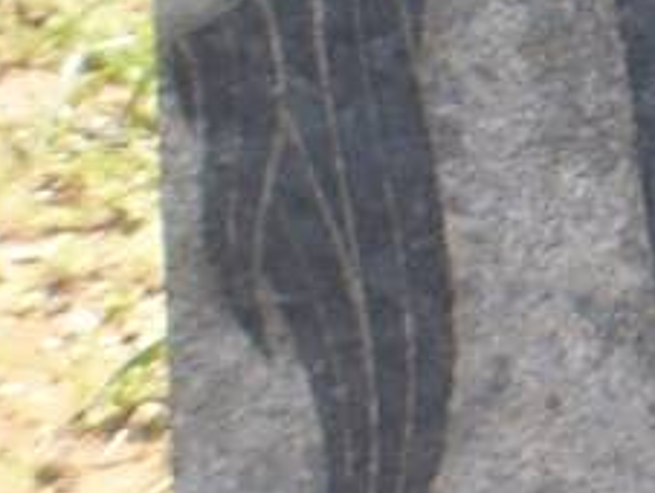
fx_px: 7331
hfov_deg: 5.0
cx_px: 1658
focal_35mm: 387
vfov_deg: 3.8
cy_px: 345
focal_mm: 12.2
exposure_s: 1/125
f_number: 4.1
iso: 64
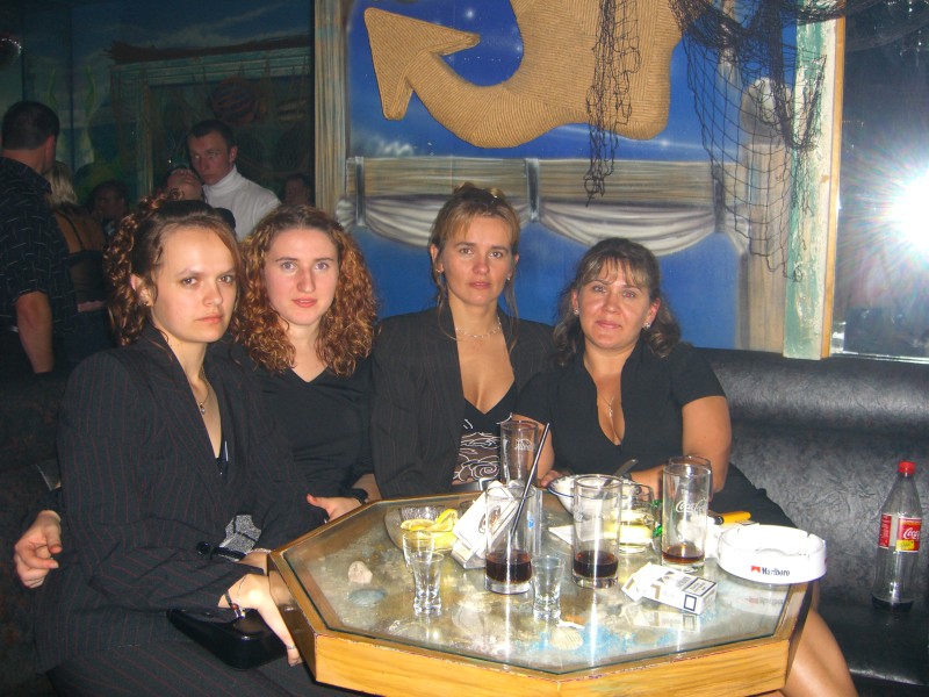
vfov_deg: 37.7
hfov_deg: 49.0
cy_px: 348
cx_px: 464
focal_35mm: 38
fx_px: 1020
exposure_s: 1/60
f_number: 2.8
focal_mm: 7.9
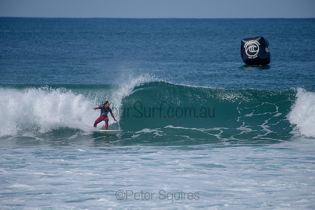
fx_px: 4376
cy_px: 105
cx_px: 158
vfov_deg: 2.8
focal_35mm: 500
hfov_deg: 4.1
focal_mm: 500
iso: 250
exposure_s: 1/2500
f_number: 6.3
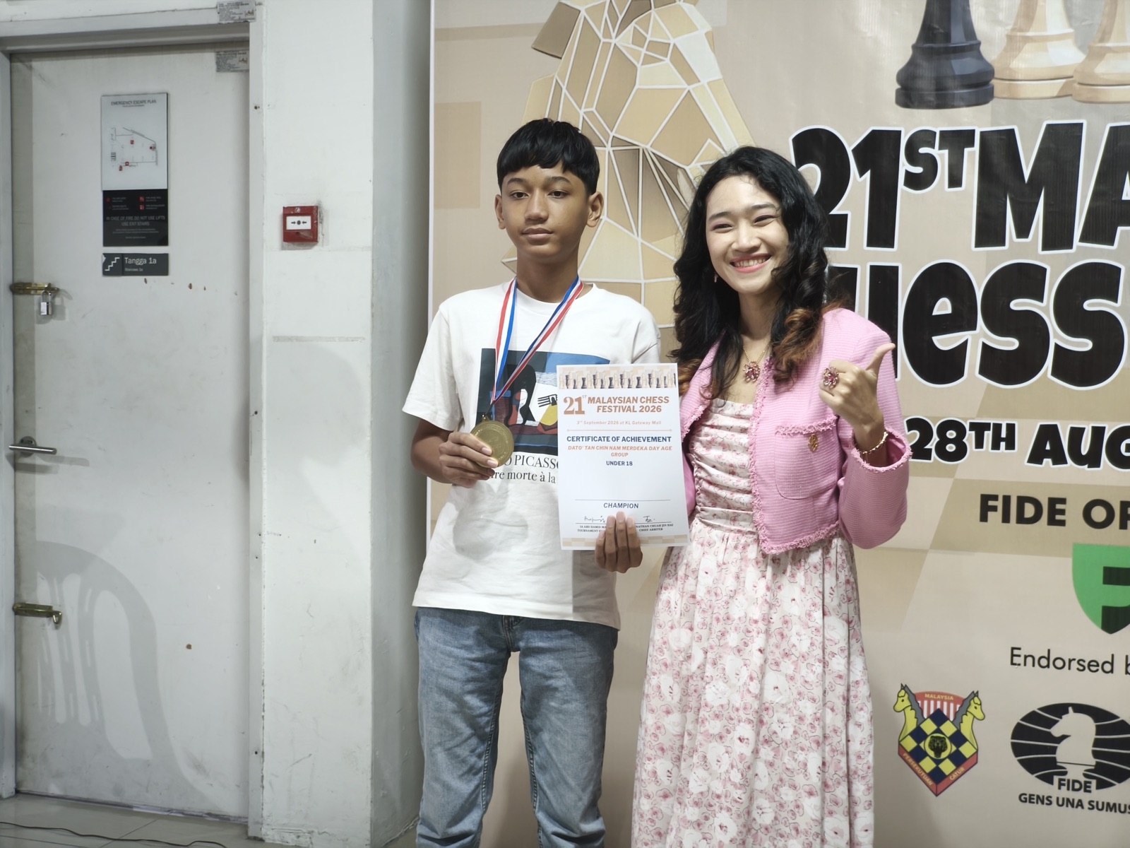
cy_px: 424
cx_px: 565
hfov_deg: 41.2
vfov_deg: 31.5
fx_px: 1502
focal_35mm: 46
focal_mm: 7.1
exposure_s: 1/50
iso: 1000
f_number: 1.9
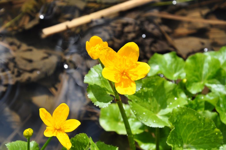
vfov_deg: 8.7
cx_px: 113
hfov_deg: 13.1
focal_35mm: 158
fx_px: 987
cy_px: 75
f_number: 11
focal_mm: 105
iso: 200
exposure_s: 1/400
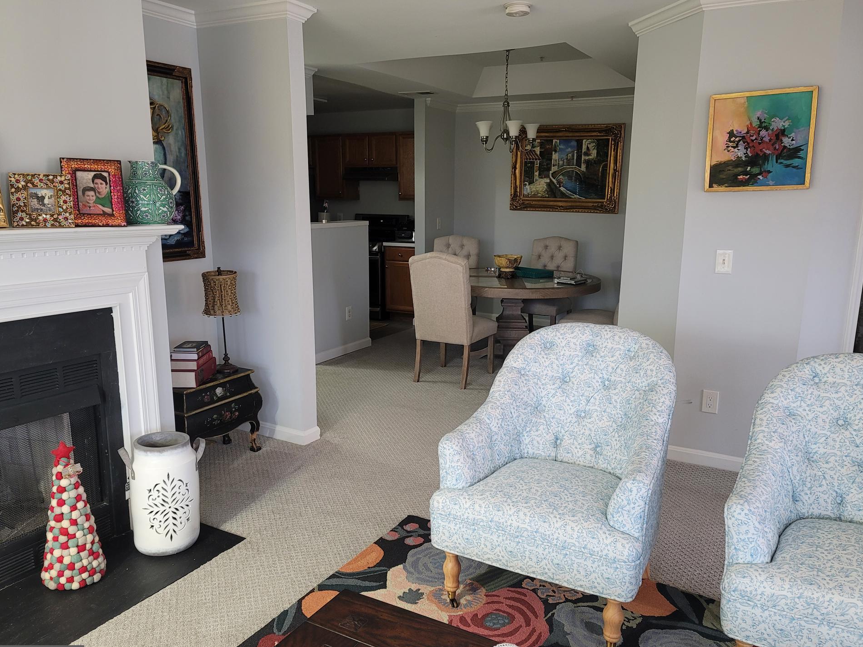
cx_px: 437
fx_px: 673
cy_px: 333
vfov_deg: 51.3
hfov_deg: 65.3
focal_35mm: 27
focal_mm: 7
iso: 250
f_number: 1.8
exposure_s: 1/40
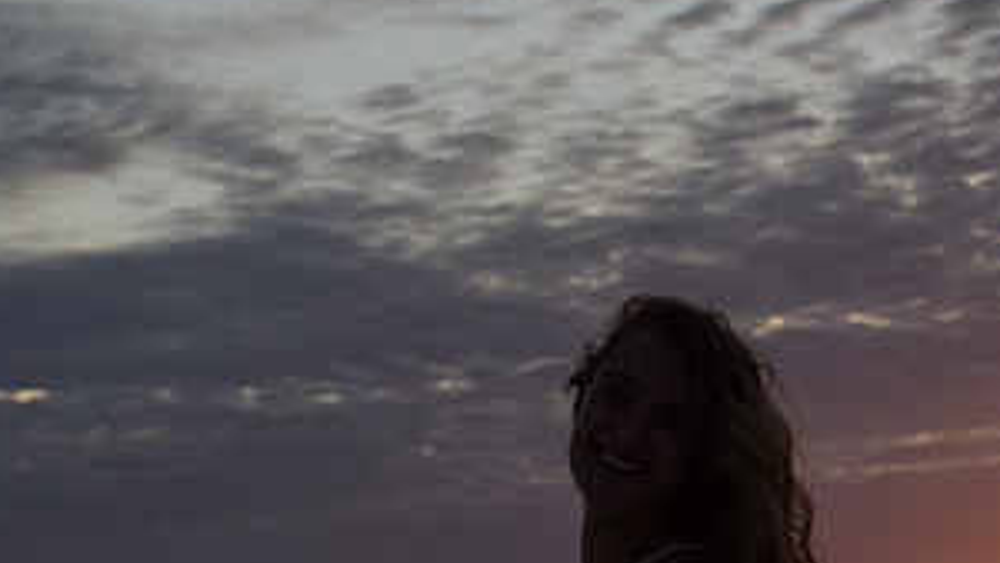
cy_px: 595
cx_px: 950
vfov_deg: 7.9
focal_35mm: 152
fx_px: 4032
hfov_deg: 14.0
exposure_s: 1/250
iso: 320
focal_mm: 50
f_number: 8
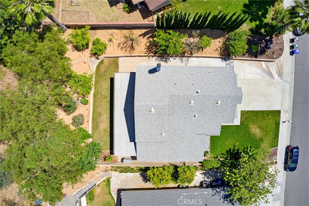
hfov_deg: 65.5
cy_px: 103
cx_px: 154
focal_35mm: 28
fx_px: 240
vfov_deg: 46.4
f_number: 11
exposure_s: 1/50
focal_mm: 10.3
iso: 100
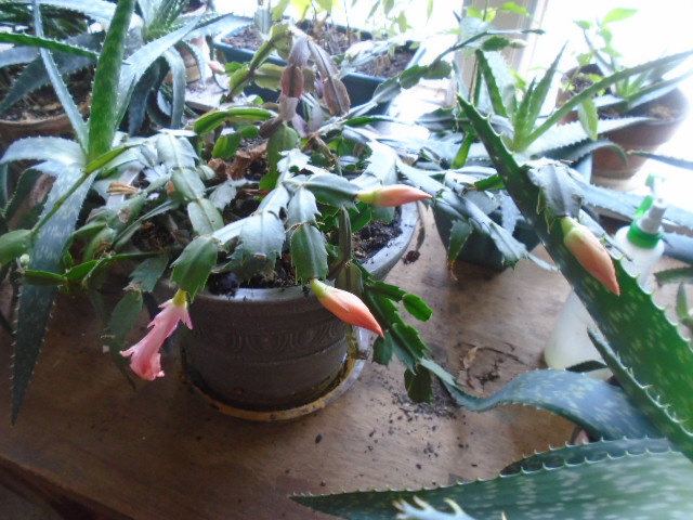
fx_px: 521
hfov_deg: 67.3
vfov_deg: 53.1
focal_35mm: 26
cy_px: 260
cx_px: 346
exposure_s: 1/50
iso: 320
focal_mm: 4.6
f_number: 3.2
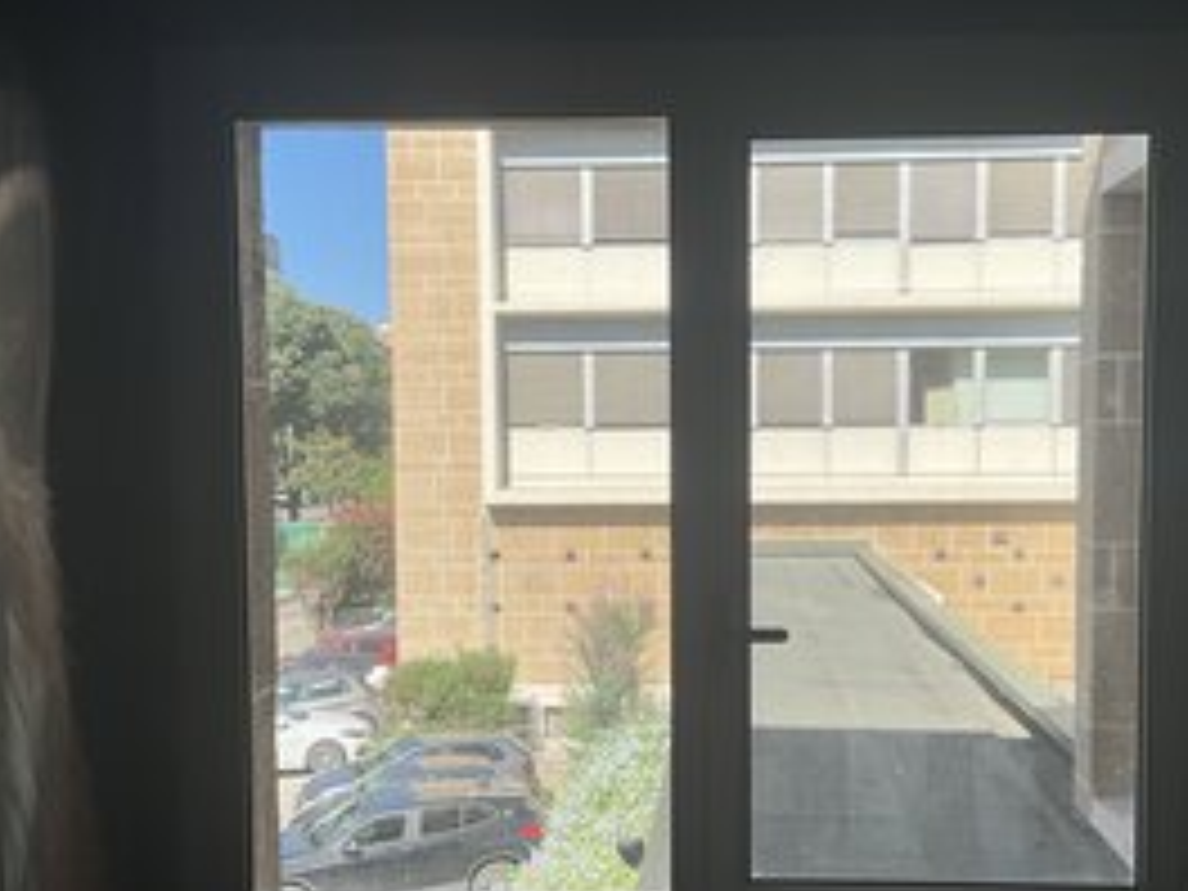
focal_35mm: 44
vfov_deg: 32.7
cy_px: 549
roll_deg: +0.7
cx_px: 675
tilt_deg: -4.0
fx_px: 1510
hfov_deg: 42.8
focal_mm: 3
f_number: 1.8
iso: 25
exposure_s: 1/1121
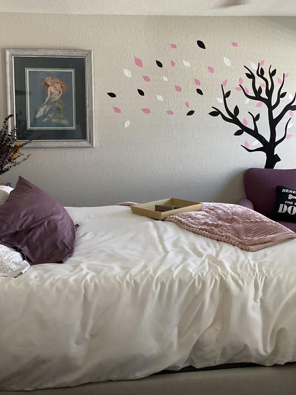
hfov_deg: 36.7
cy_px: 147
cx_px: 170
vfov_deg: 47.4
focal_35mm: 39
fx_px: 445
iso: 160
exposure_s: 1/60
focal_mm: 3.3
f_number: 2.4
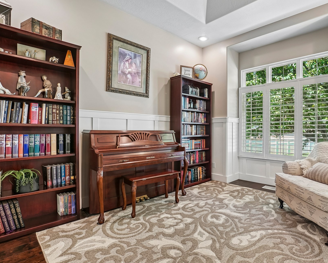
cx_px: 199
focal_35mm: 19
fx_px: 184
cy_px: 128
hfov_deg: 82.1
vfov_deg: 70.9
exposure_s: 1/8
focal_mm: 16
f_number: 8
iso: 400
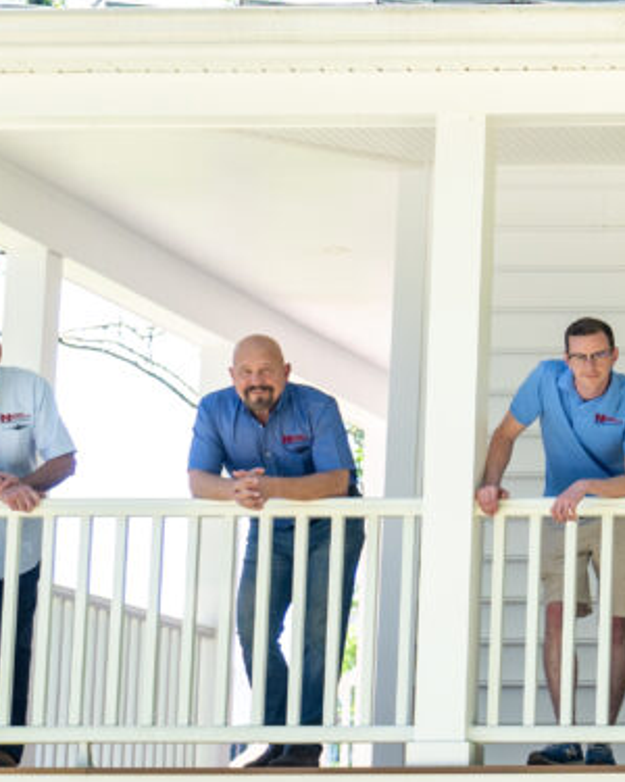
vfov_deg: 12.7
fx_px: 3515
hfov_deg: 9.3
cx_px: 1398
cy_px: 464
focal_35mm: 152
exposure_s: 1/160
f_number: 4
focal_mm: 32
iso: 200
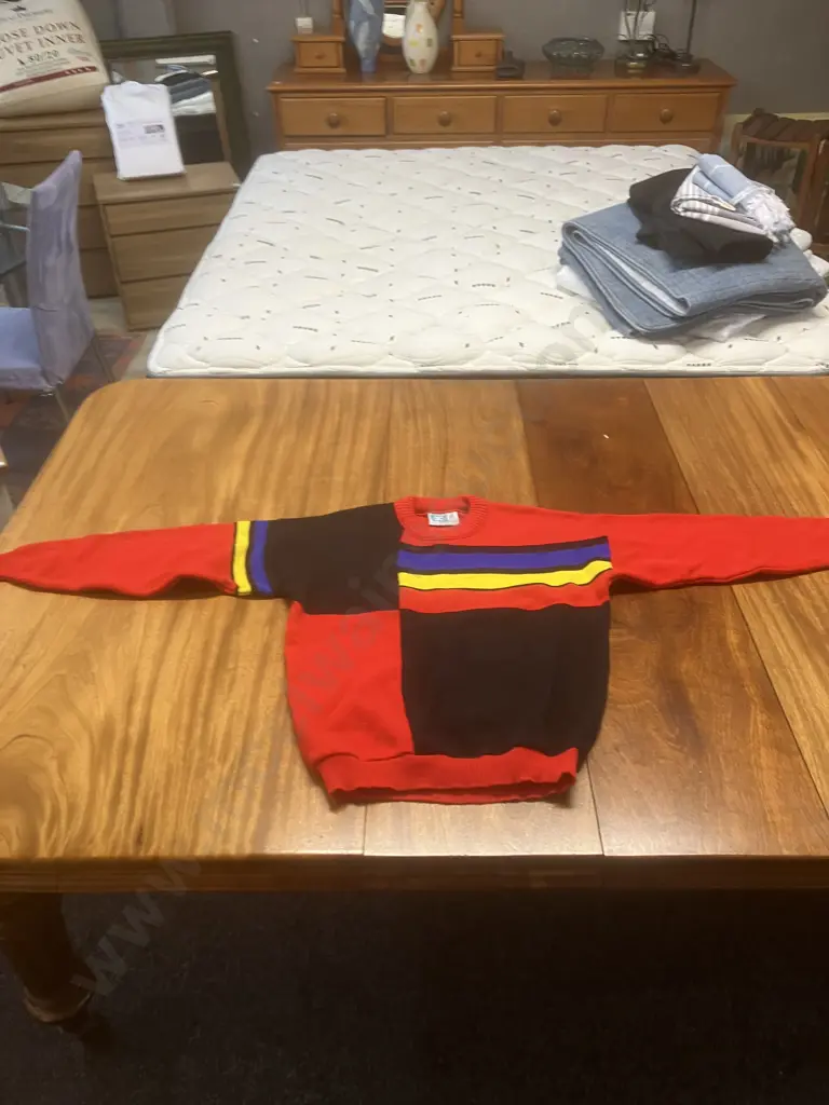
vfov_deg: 63.4
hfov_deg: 49.7
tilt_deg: -33.7
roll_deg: +0.2
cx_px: 414
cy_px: 552
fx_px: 894
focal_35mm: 28
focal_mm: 3.99
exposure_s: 1/50
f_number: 1.8
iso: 100
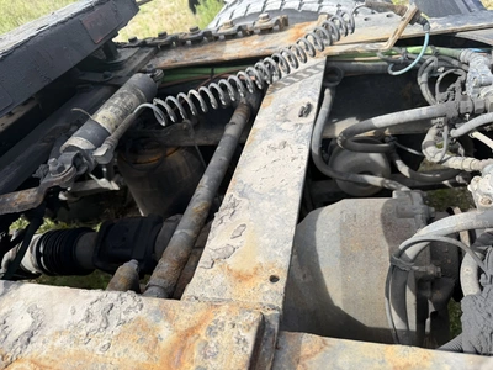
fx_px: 342
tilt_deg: -38.3
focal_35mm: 24
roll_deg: +18.0
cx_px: 246
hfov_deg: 71.6
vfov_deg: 56.8
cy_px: 185
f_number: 1.78
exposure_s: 1/1464
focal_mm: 6.76
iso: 80
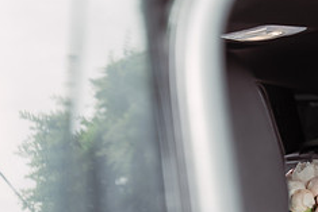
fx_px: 654
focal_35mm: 74
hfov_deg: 26.0
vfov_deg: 18.1
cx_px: 313
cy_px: 198
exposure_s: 1/160
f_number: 2.8
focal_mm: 30
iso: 125
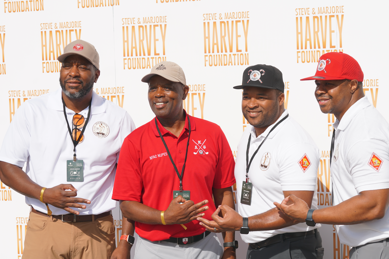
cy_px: 130
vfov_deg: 13.0
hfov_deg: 19.5
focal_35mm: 105
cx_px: 194
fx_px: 1134
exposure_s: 1/640
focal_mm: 70
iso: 100
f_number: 5.6
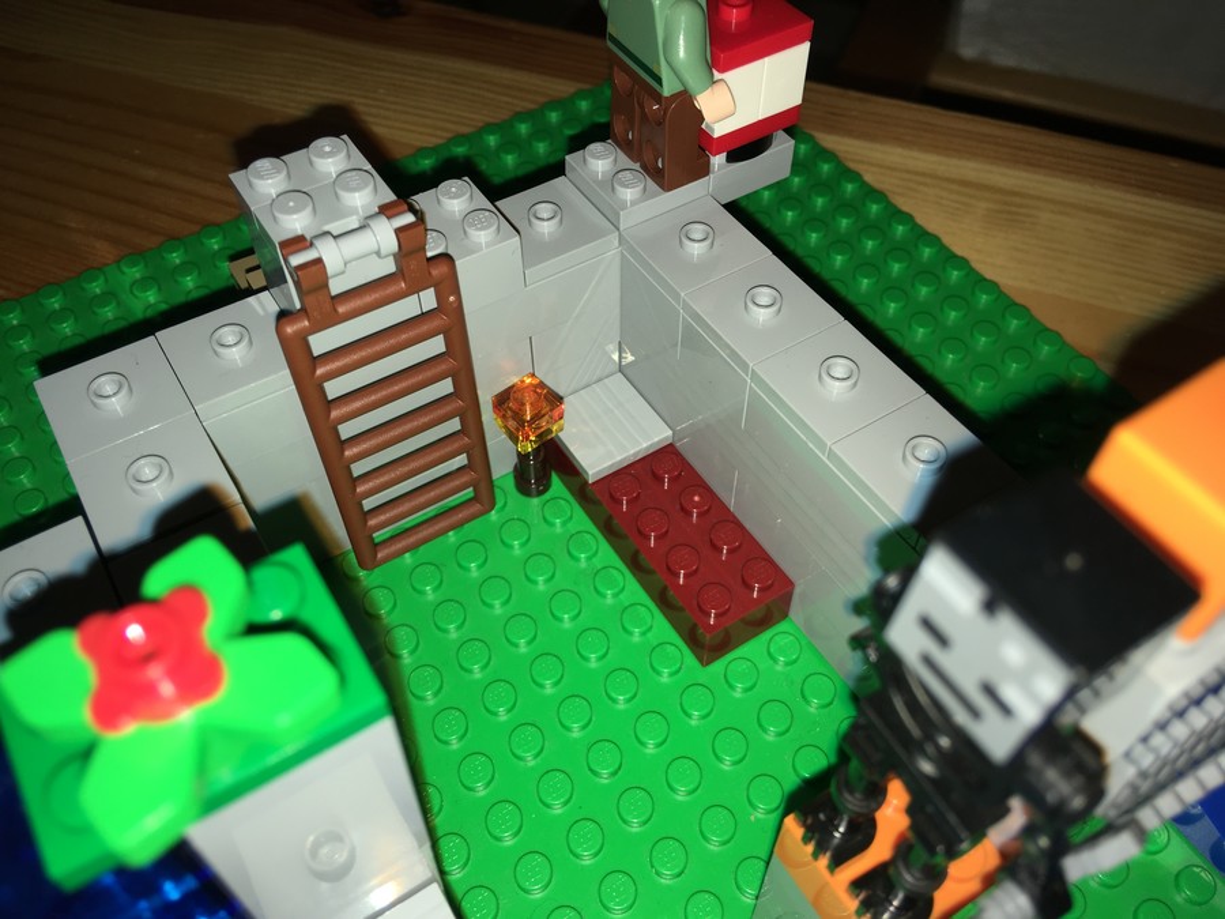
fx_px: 1026
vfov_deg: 48.2
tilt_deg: -52.7
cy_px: 460
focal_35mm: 29
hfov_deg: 61.7
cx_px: 612
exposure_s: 1/138
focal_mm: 4.15
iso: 25
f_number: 2.2
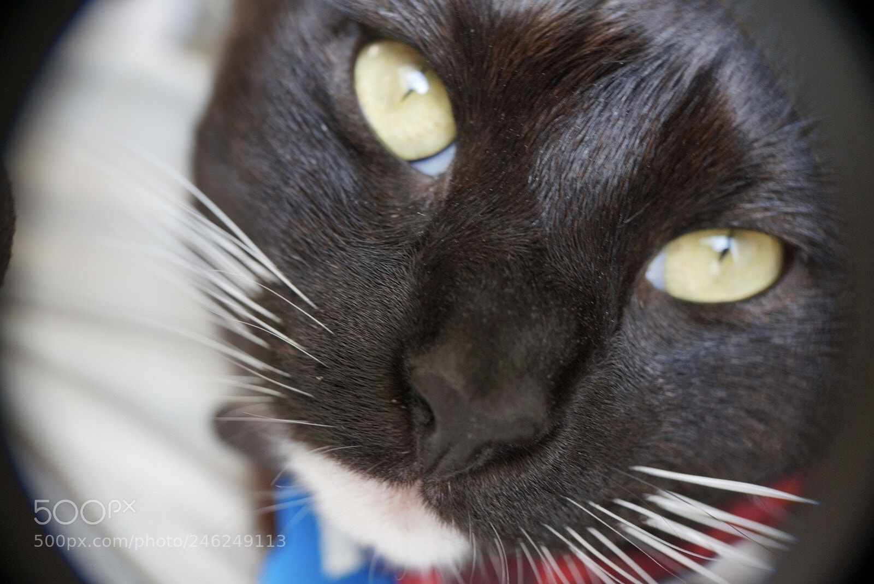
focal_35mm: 27
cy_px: 292
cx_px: 437
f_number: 4
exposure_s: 1/60
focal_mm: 18
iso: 320
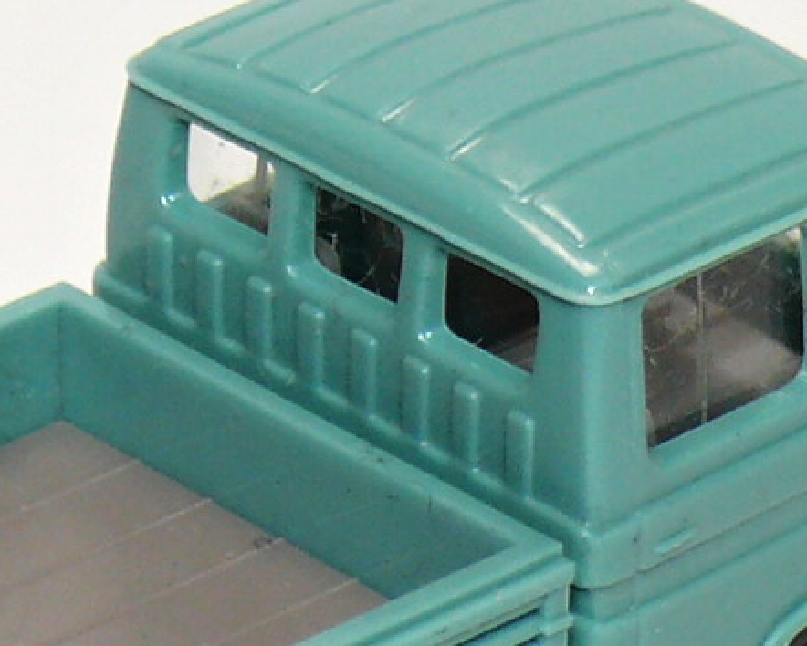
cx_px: 18
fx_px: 8865
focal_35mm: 371
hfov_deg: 5.2
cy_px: 589
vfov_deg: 4.2
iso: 100
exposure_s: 1/30
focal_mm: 13.7
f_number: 4
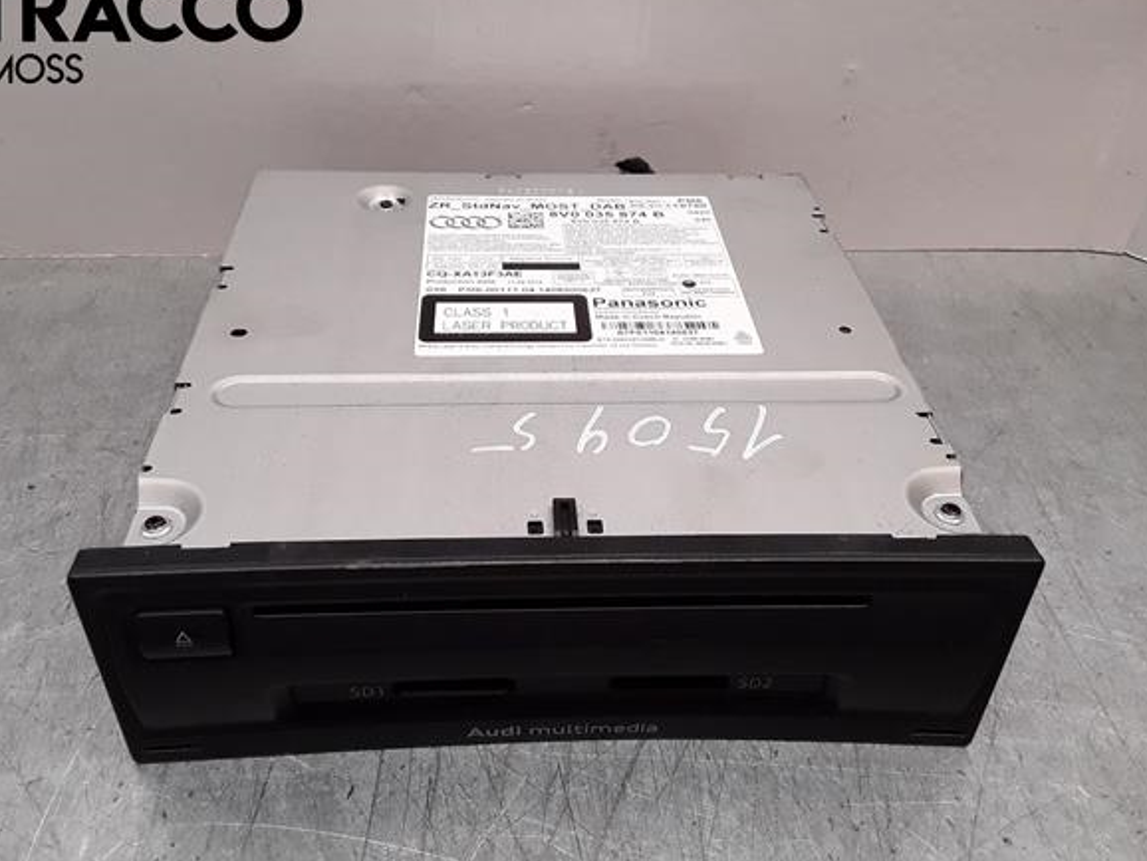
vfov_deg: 45.5
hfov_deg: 58.3
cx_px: 556
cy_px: 450
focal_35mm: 31
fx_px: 1028
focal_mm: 2.91
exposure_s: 1/100
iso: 50
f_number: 1.9
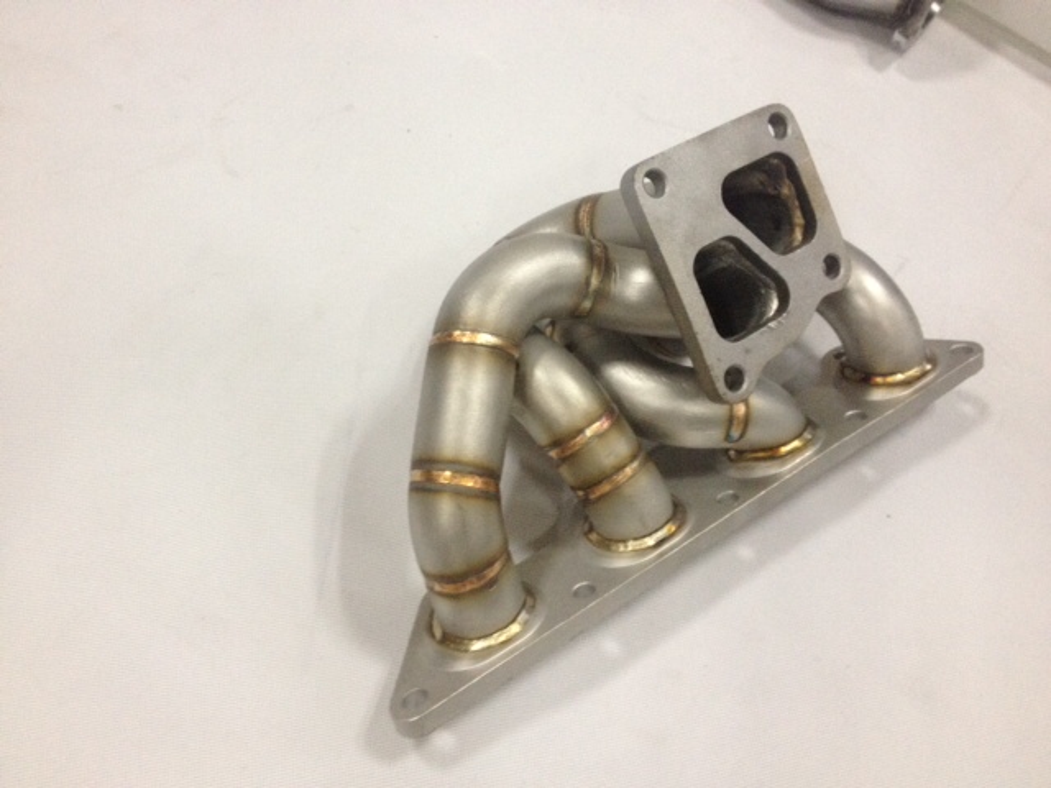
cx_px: 526
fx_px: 1063
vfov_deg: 40.7
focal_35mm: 35
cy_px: 394
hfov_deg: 52.6
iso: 250
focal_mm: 4.28
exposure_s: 1/20
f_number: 2.4
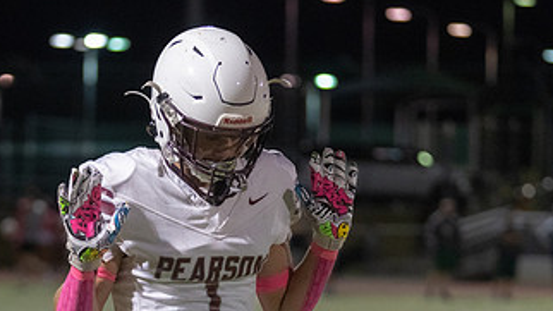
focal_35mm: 198
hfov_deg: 10.9
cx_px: 158
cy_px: 279
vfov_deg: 6.1
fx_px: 2903
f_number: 2.8
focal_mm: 92
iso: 5000
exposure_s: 1/1250
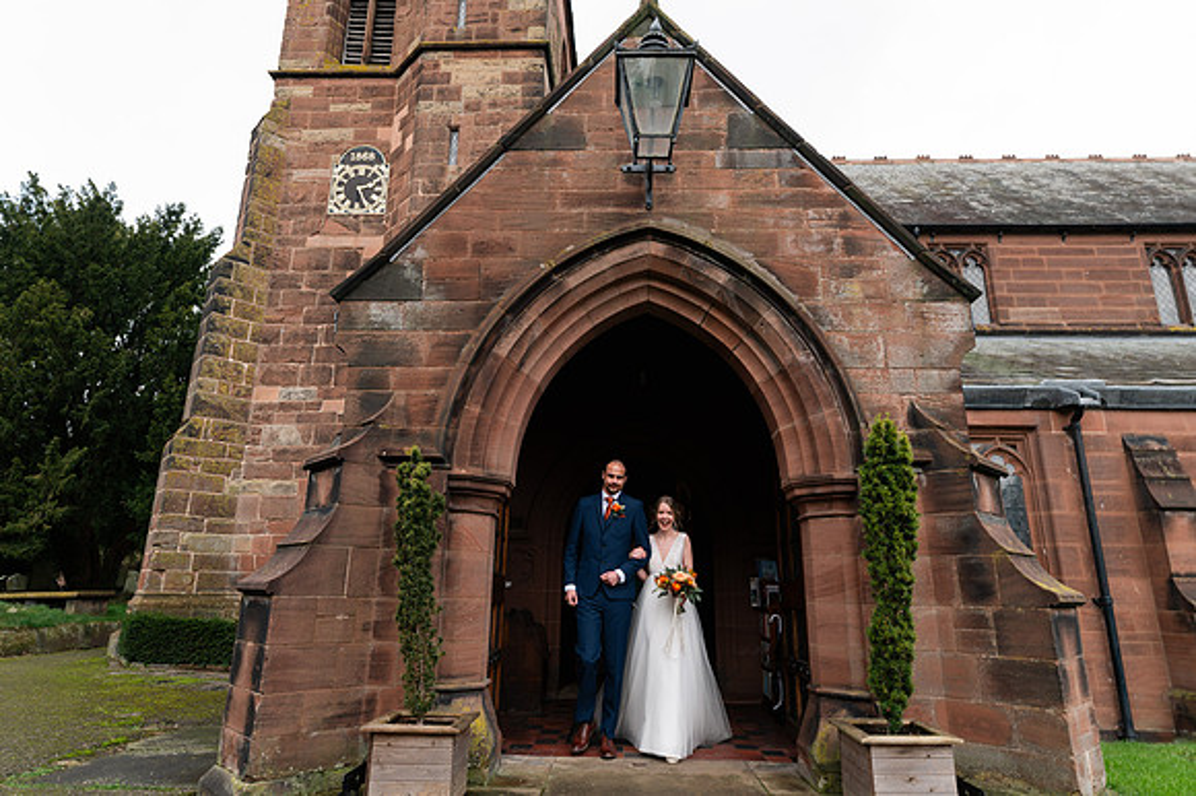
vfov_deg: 61.0
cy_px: 398
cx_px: 598
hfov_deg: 83.0
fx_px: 676
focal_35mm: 20
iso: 200
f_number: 5.6
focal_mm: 20
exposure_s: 1/60
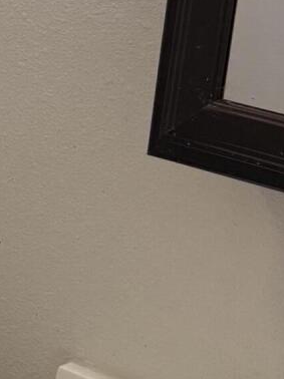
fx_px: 1391
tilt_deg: -12.2
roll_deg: -2.6
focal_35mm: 127
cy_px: 67
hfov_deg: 10.5
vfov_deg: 15.4
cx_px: -324
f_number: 1.78
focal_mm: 6.76
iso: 125
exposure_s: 1/120
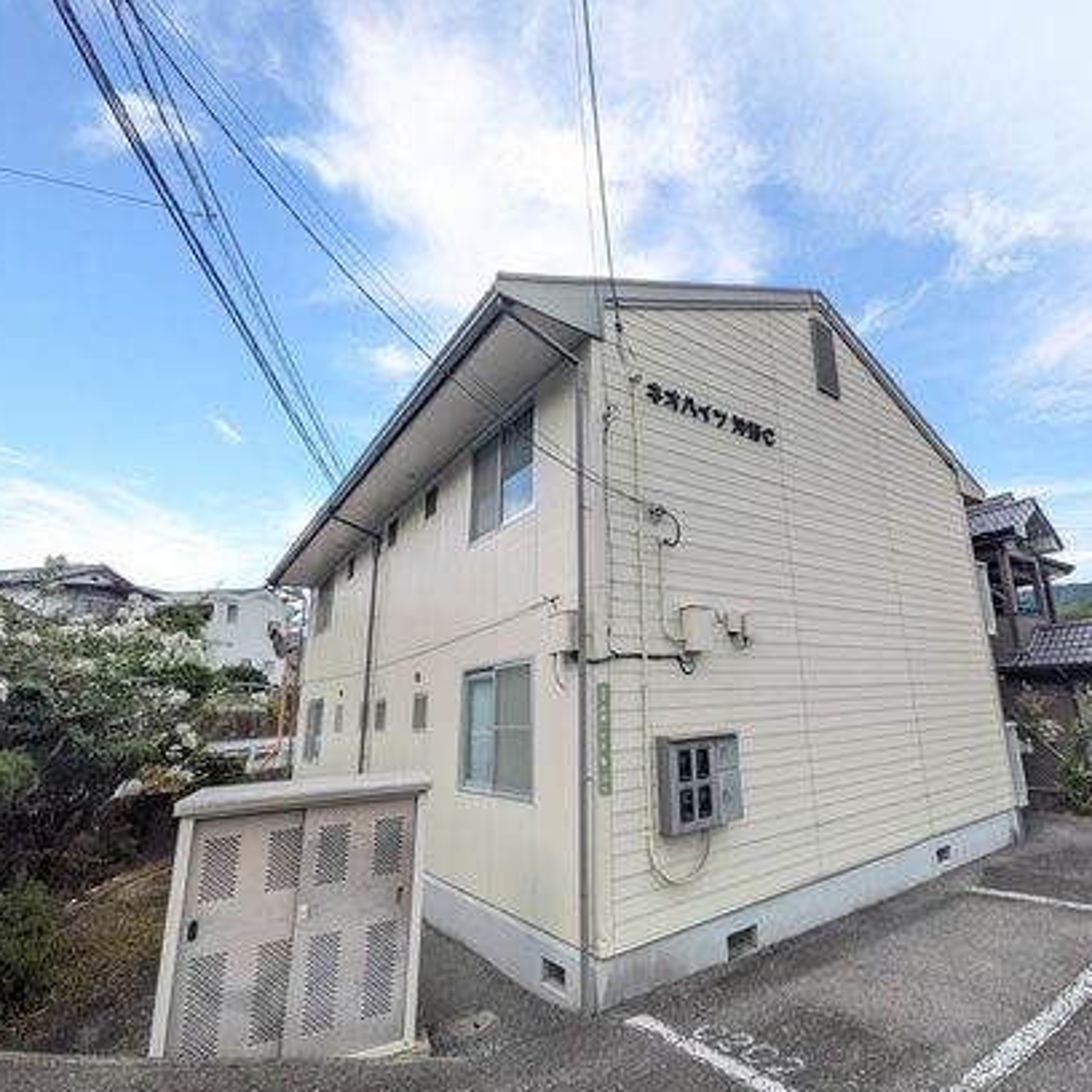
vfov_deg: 84.0
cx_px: 691
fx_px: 607
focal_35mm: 17
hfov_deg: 82.2
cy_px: 557
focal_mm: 1.85
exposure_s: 1/899
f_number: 2.2
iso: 132
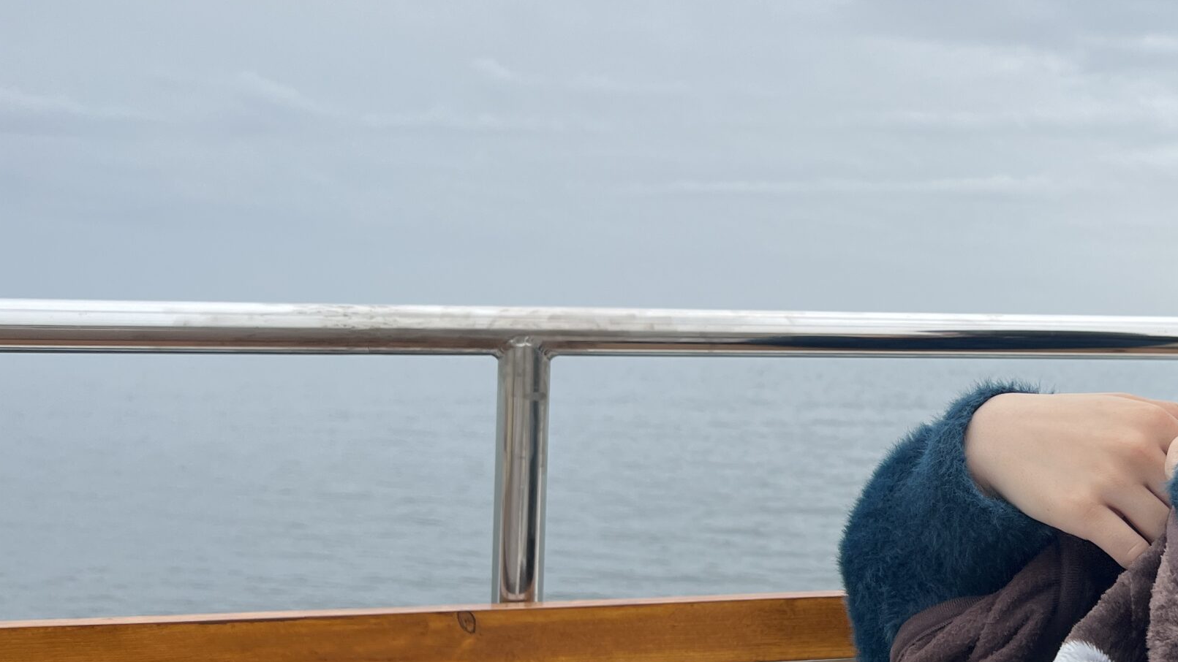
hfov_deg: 43.5
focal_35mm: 45
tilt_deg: +1.2
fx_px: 1406
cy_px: 309
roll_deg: -1.5
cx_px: 932
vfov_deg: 26.5
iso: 50
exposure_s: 1/3257
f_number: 1.5
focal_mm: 5.7
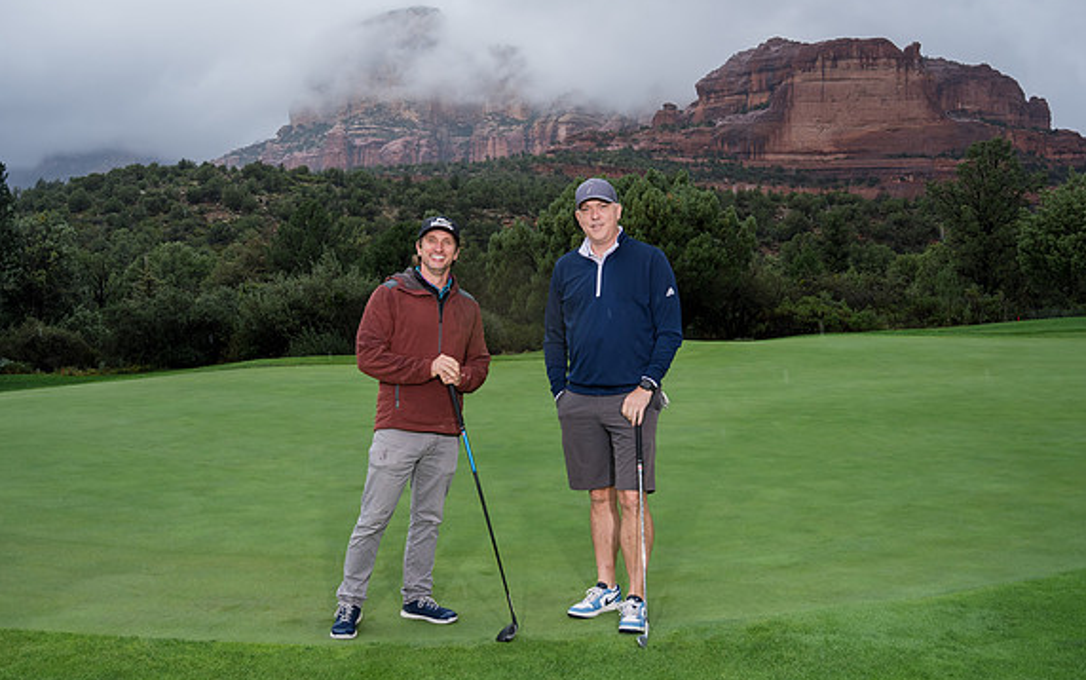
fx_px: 947
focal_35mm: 32
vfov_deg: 39.4
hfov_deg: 59.6
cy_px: 317
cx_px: 548
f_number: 5.6
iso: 320
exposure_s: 1/400
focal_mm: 24
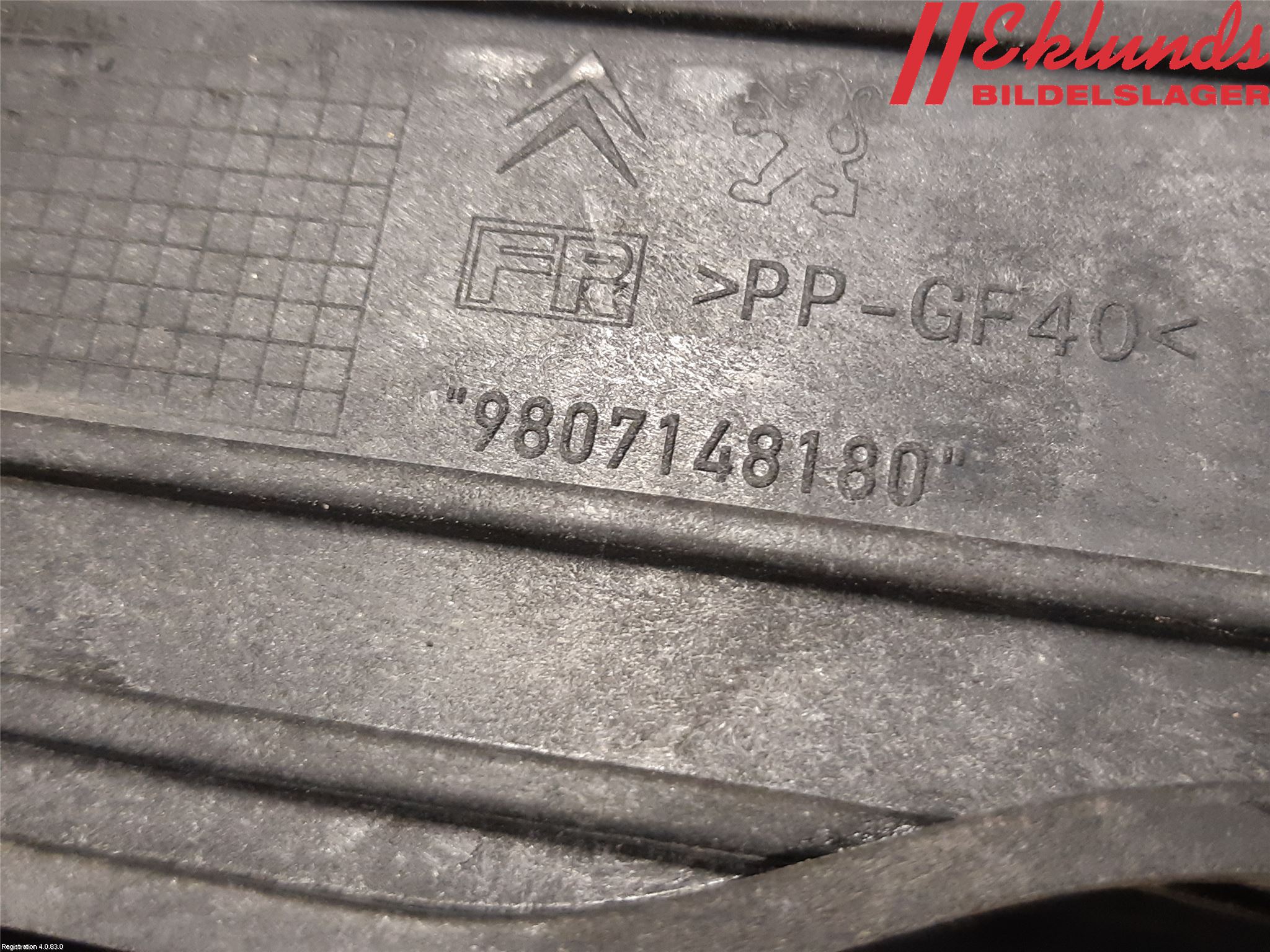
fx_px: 954
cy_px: 476
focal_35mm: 26
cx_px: 635
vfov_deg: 53.1
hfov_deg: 67.3
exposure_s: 1/25
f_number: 1.7
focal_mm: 3.93
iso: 250
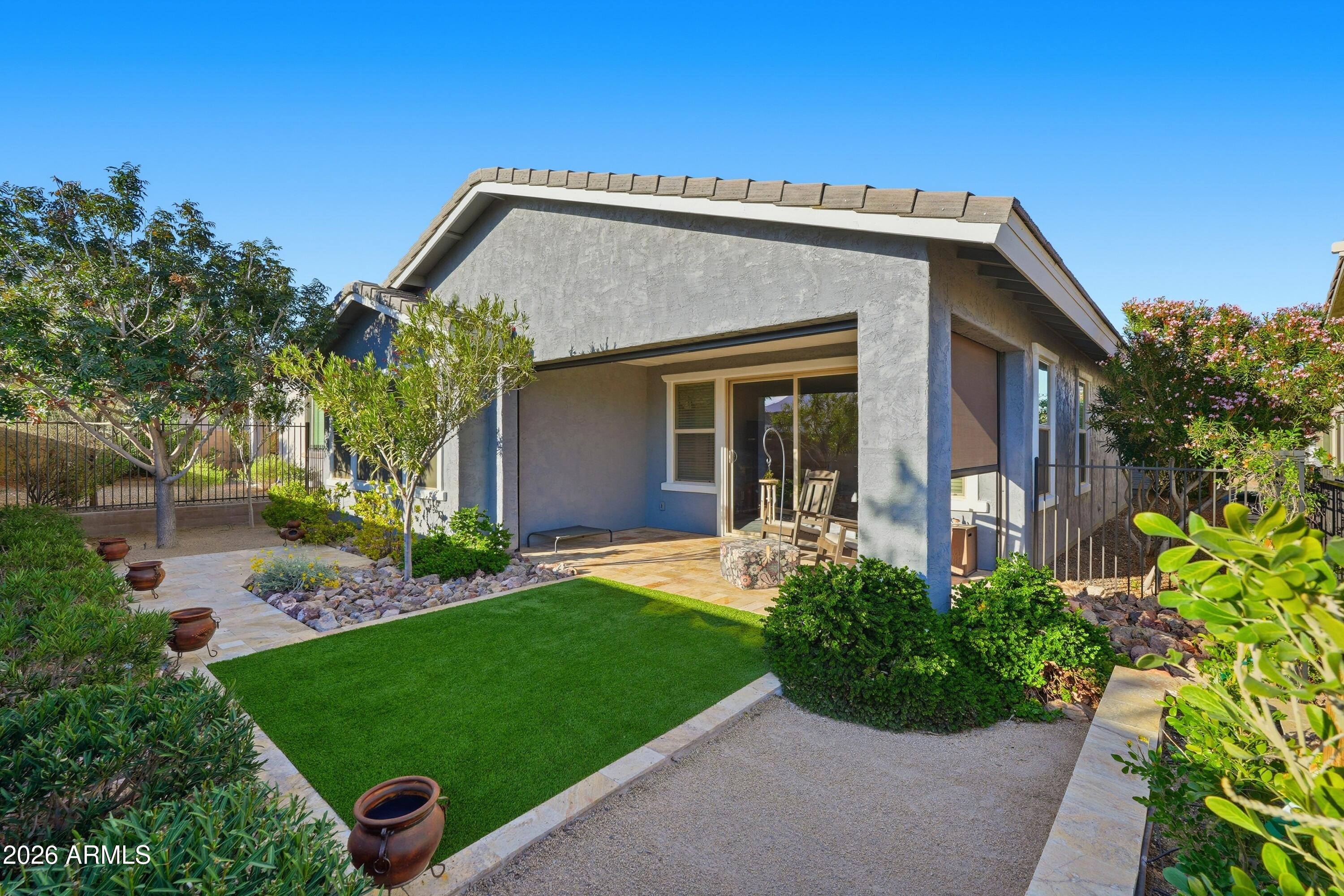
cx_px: 672
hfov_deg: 96.7
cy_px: 448
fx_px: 597
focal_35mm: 16
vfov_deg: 73.7
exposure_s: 1/2000
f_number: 9
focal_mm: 16
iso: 100
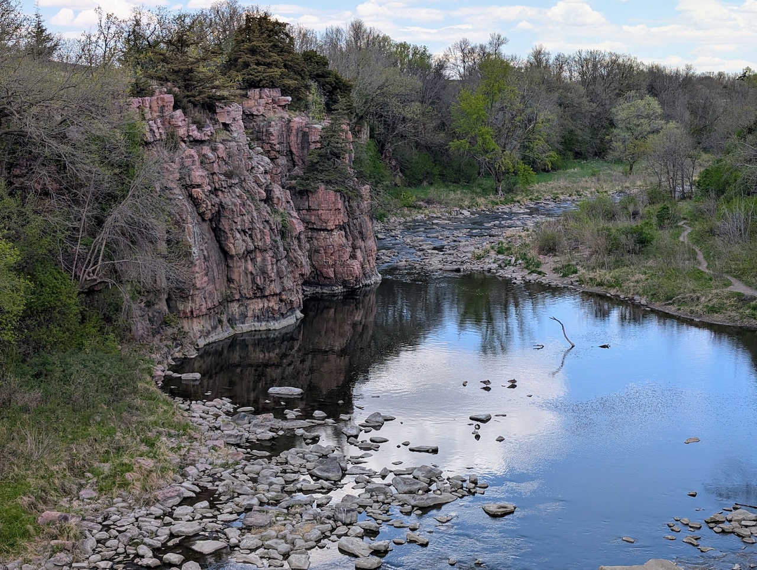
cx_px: 378
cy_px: 285
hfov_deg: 38.9
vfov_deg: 29.8
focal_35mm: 49
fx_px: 1073
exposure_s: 1/716
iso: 22
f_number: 1.68
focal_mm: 6.9
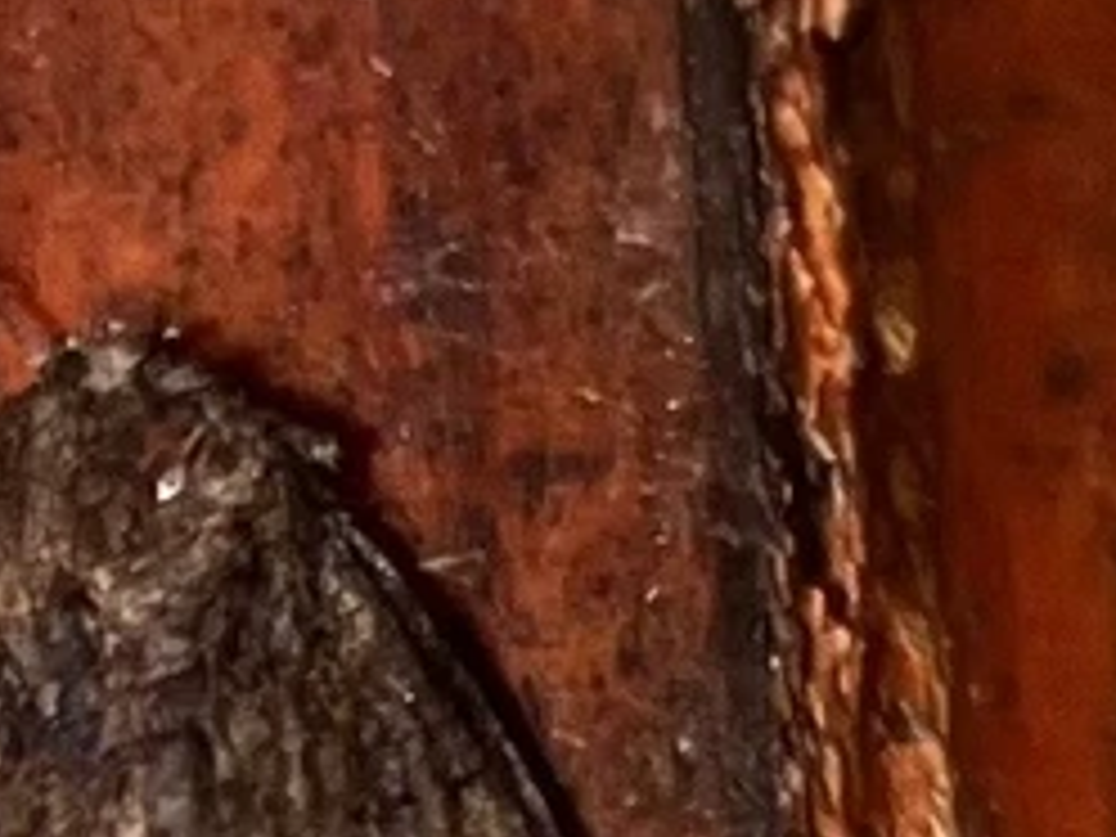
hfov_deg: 28.5
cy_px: 952
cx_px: 252
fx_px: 2160
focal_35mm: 67
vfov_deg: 20.7
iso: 40
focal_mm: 5.1
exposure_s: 1/72
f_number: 1.6
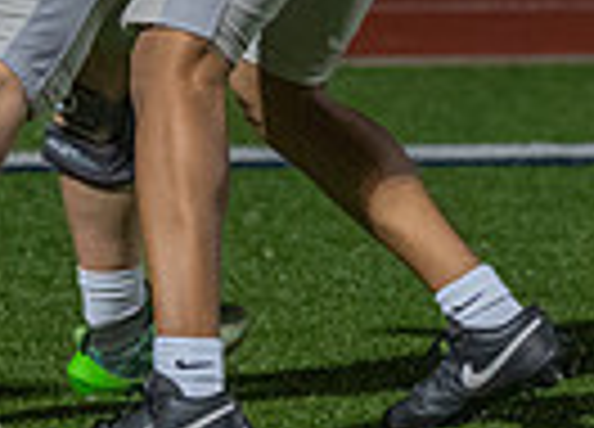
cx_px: 273
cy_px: -473
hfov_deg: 2.6
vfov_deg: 1.9
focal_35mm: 761
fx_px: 12871
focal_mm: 130
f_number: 2.8
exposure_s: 1/1000
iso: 2500
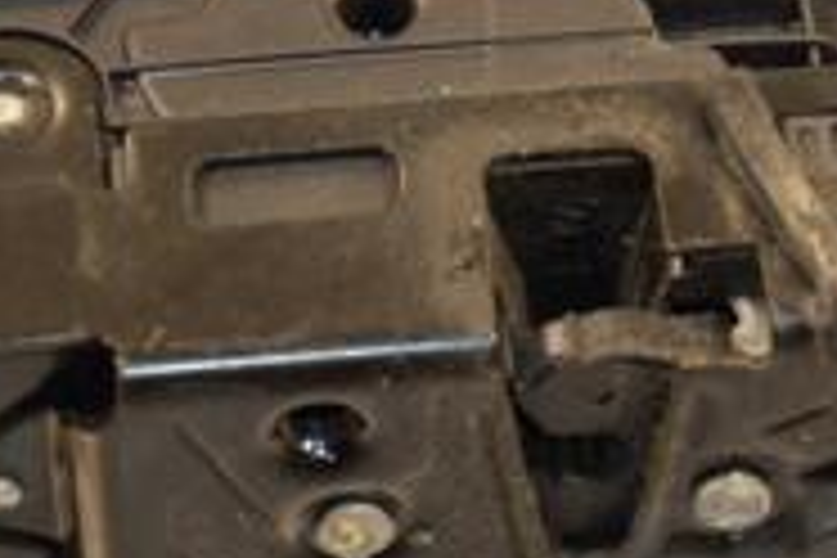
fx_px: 6509
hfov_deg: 7.4
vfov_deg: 4.9
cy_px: -27
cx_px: 544
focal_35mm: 280
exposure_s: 1/100
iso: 800
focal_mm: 58
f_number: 5
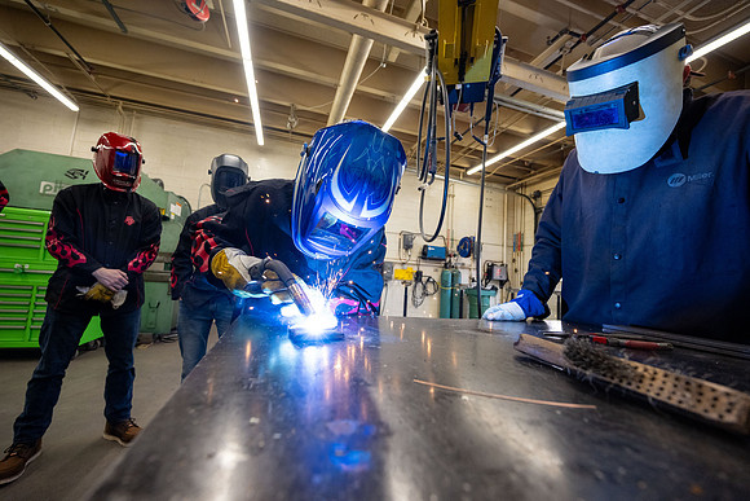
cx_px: 375
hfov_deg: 104.2
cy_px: 250
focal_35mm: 14
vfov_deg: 81.2
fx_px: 292
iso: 1600
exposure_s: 1/400
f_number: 4
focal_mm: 14
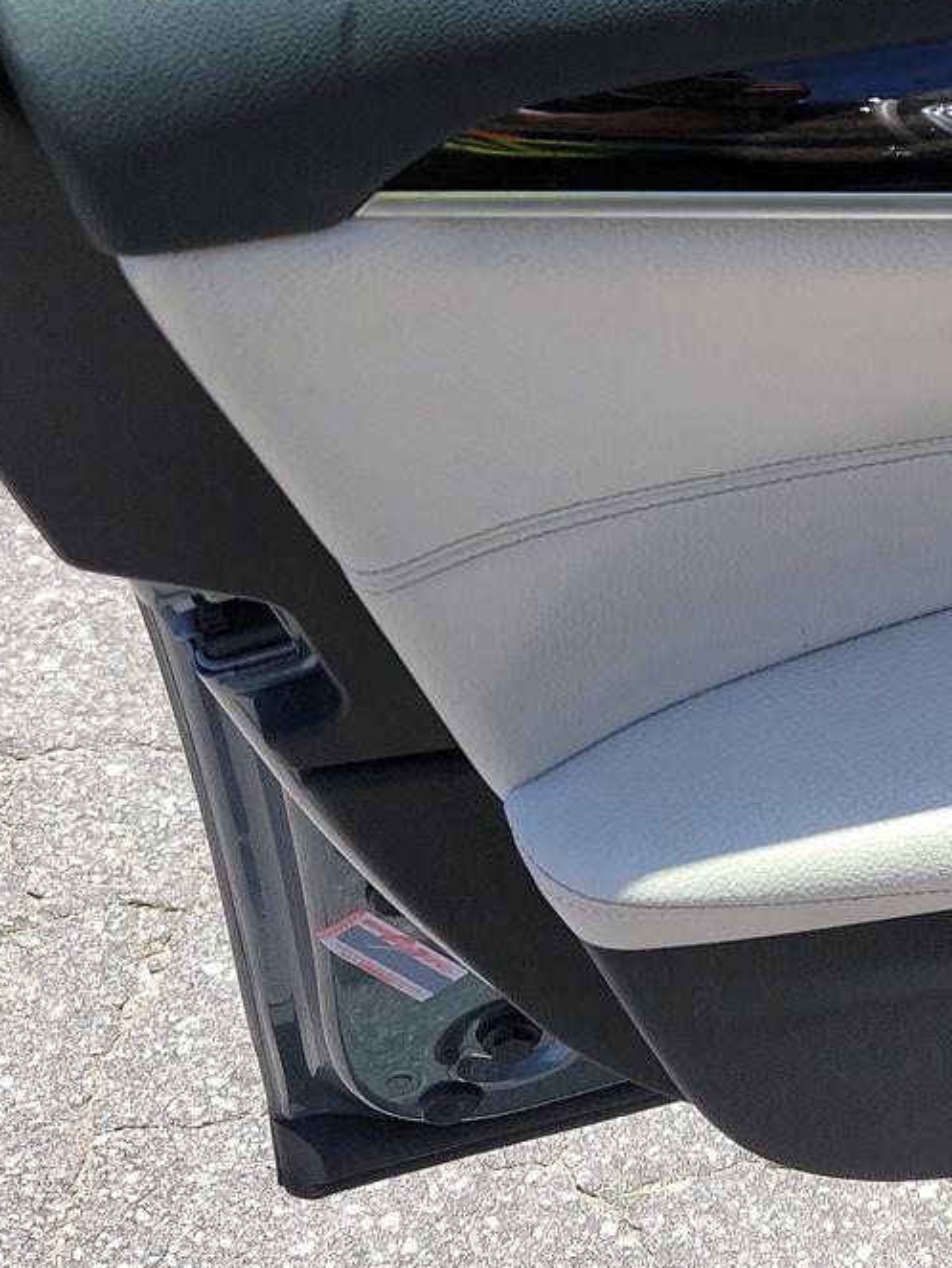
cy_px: 419
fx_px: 2125
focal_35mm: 58
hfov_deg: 21.7
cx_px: 1366
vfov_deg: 32.9
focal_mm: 6.7
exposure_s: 1/302
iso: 50
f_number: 1.8
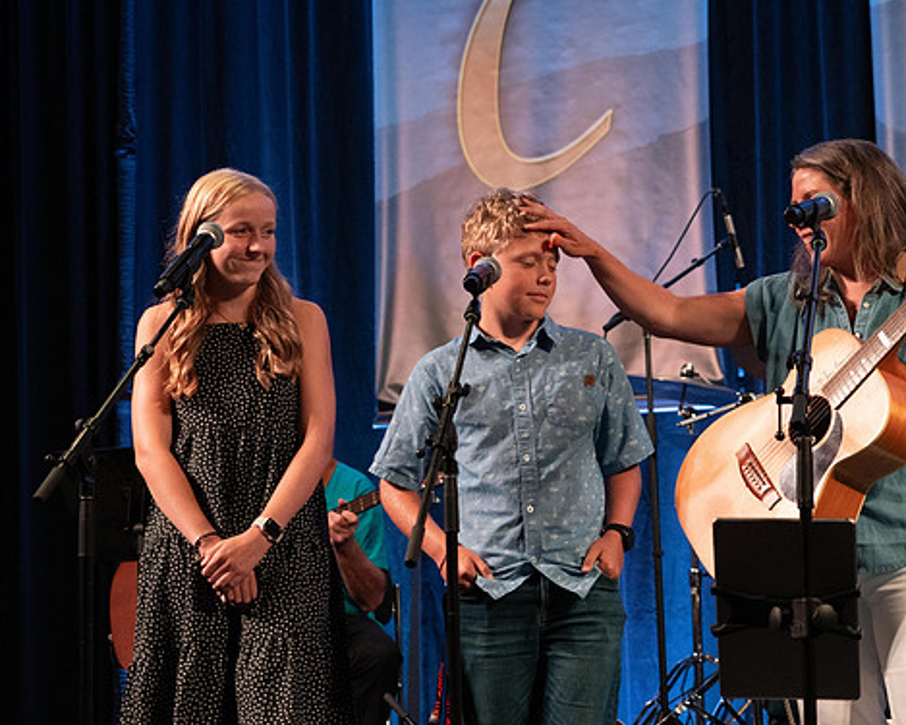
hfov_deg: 19.0
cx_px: 541
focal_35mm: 101
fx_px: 2708
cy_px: 368
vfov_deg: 15.2
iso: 6400
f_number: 5.6
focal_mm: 87
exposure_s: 1/250
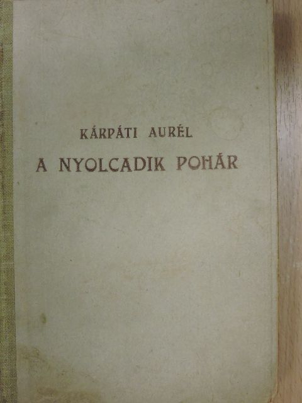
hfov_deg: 21.0
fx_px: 814
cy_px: 202
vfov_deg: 27.8
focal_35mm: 70
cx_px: 151
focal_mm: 12.5
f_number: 4.5
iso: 1000
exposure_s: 1/60
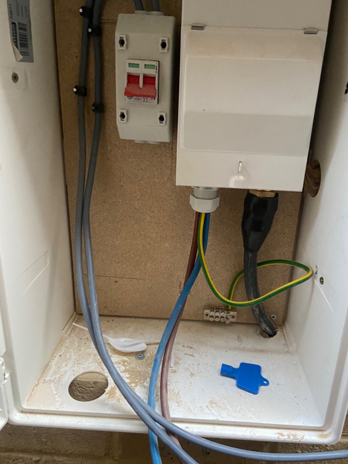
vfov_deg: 61.6
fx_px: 389
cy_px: 222
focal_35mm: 29
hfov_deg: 48.2
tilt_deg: -19.7
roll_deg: -2.5
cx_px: 190
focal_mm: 4.25
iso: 500
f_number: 1.8
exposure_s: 1/60
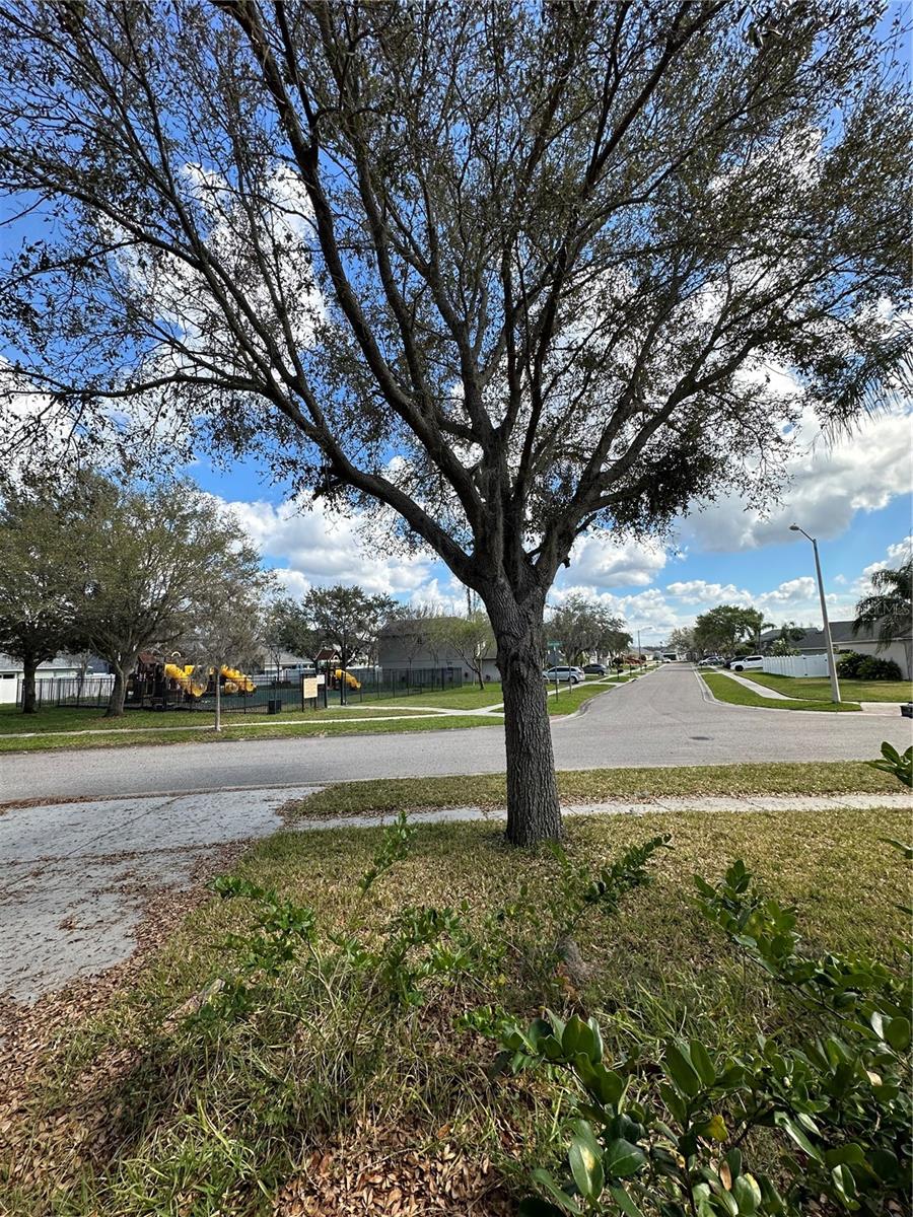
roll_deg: +2.0
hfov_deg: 85.7
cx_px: 456
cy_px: 608
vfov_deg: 102.1
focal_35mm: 14
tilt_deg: +4.9
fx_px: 492
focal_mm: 2.22
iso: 50
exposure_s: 1/1195
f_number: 2.2
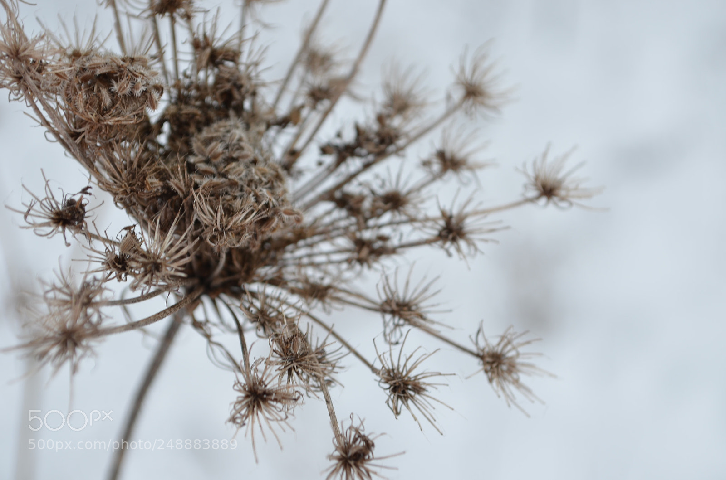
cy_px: 240
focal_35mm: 82
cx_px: 363
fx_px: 1660
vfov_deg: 16.5
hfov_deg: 24.7
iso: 125
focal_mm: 55
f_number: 8
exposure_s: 1/250
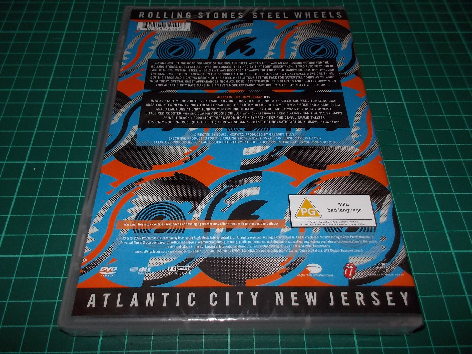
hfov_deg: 61.7
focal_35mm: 29
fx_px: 395
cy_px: 177
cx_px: 236
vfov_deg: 48.2
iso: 200
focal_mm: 4.1
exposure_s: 1/30
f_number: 3.3
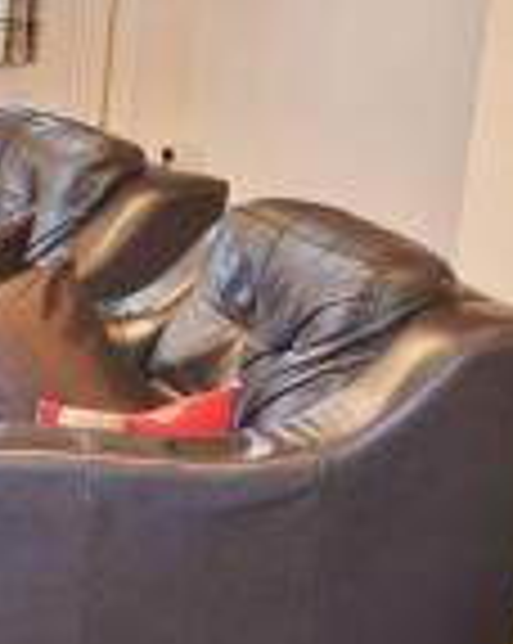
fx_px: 1426
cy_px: 205
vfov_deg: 25.3
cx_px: -410
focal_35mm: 75
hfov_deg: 16.9
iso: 160
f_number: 1.8
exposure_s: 1/30
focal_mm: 8.8
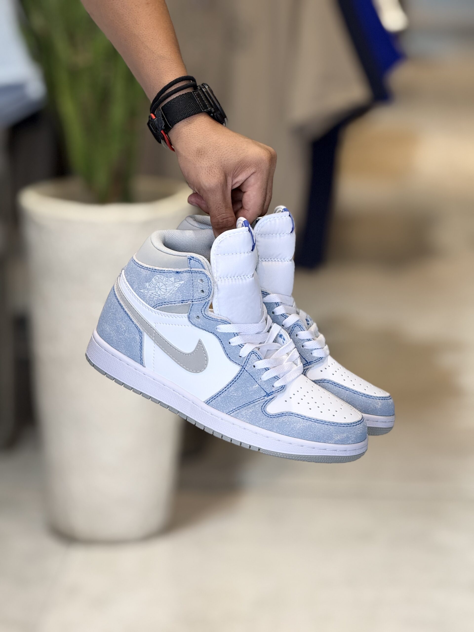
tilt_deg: -12.1
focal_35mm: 120
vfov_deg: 16.4
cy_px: 316
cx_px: 237
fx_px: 2191
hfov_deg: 12.3
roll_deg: -1.5
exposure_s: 1/100
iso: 64
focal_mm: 15.66
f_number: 2.8
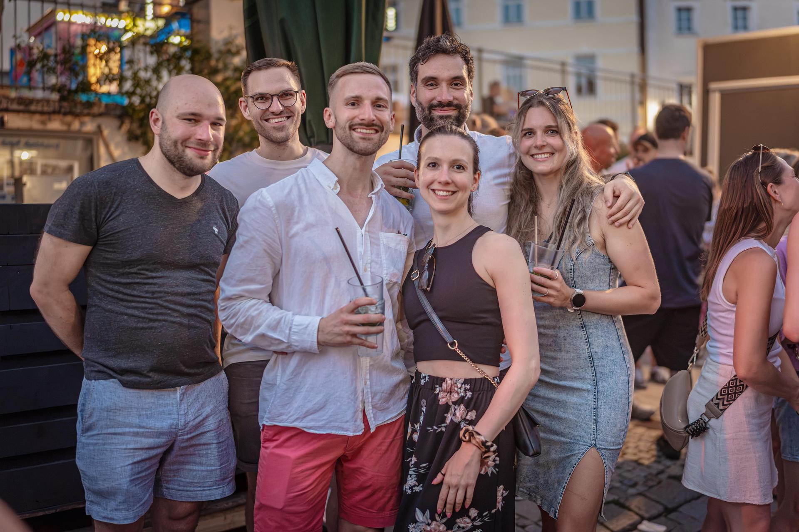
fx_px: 777
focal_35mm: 35
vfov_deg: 37.9
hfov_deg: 54.4
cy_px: 266
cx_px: 400
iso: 2500
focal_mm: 35
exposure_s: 1/160
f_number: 1.2
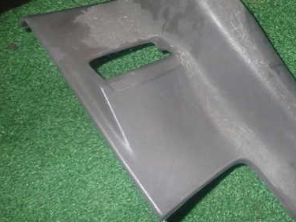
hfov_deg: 46.2
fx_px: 342
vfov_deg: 35.8
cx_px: 195
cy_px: 90
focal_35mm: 40
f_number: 5.6
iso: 800
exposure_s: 1/30
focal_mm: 4.5
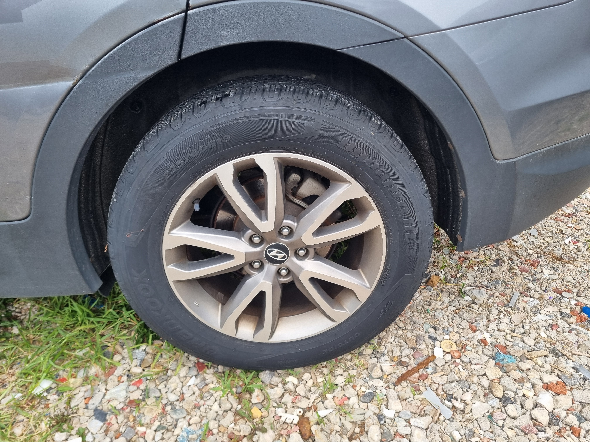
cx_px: 295
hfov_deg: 67.3
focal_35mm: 26
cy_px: 221
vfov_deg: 53.1
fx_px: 443
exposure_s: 1/800
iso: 50
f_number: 1.8
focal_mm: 5.4
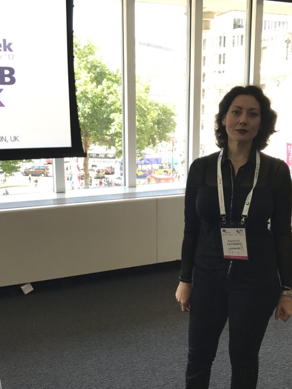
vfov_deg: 49.0
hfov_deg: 37.7
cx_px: 139
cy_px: 196
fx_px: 428
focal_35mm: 38
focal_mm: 3.99
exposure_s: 1/80
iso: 25
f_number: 1.8
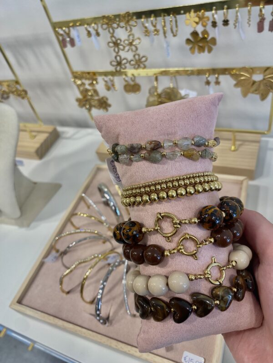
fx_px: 273
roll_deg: +20.7
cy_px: 182
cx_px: 136
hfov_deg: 53.1
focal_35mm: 26
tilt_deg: -44.8
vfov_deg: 67.3
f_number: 1.8
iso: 40
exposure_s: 1/100
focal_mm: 4.25
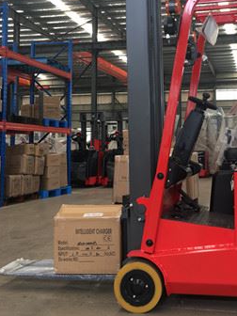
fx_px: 420
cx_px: 179
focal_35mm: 46
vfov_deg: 40.9
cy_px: 116
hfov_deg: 31.0
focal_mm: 4.15
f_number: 2.2
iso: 32
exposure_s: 1/50
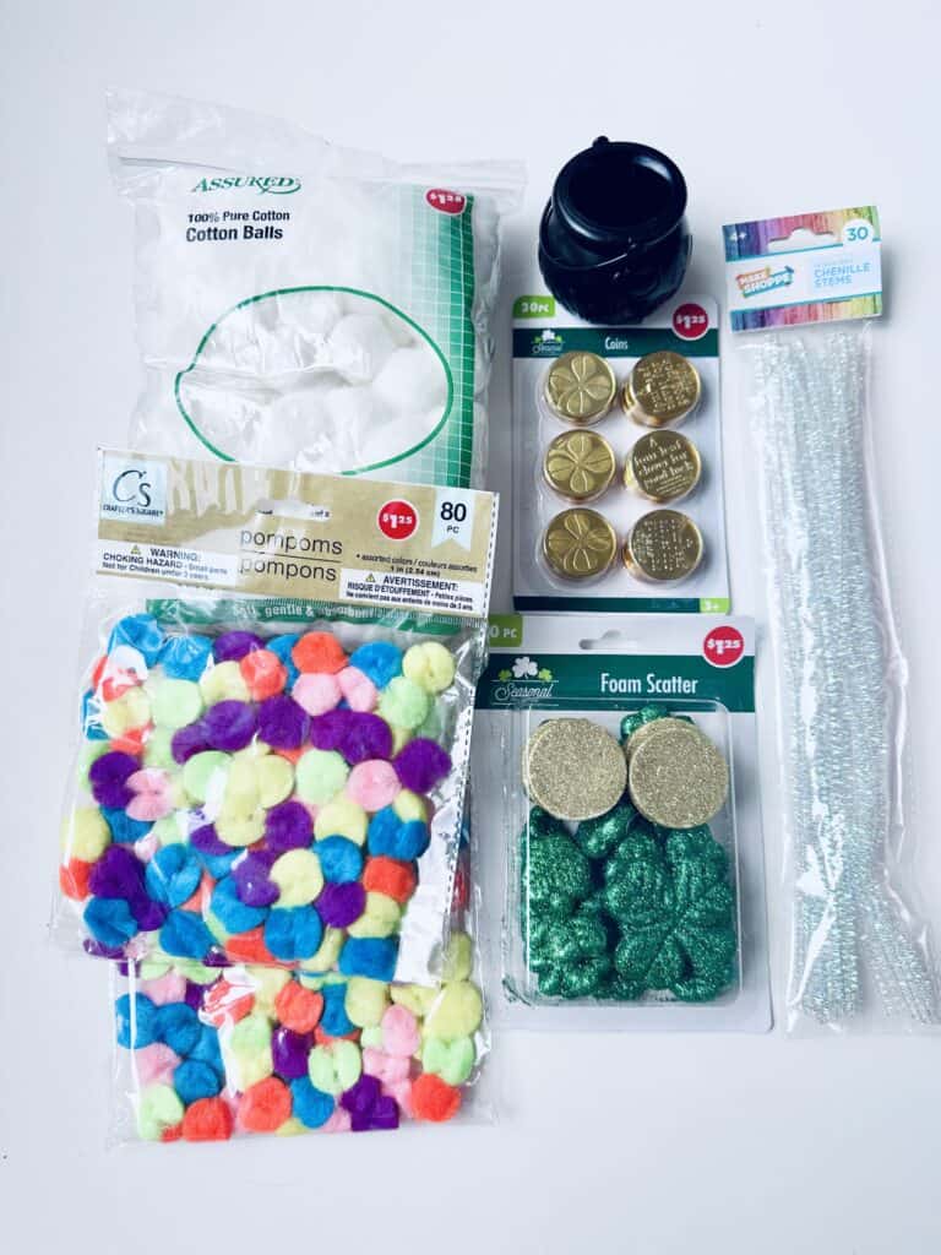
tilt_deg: -79.1
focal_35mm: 24
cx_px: 470
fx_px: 870
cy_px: 628
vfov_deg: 71.6
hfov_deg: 56.8
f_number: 1.78
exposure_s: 1/167
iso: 64
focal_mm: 6.86
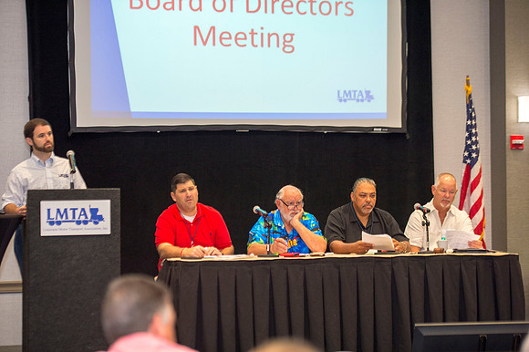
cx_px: 264
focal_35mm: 95
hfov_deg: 21.5
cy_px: 176
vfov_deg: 14.4
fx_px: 1395
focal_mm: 95
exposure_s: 1/320
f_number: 2.8
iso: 1250
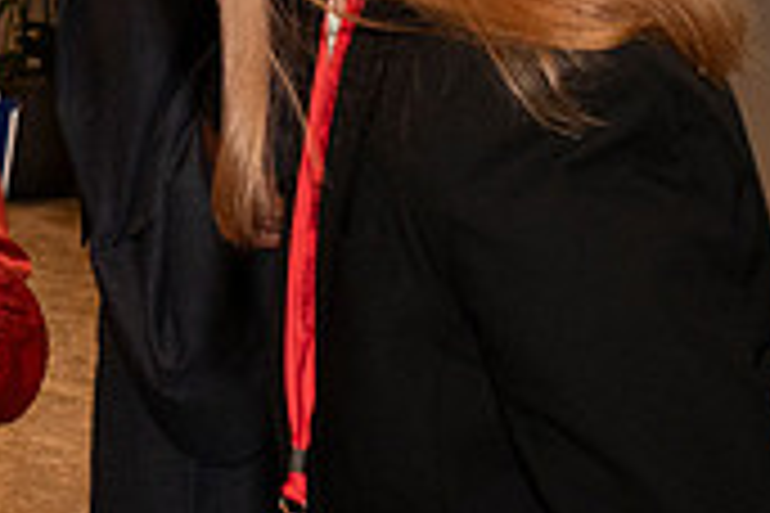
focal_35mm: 153
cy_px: -119
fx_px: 3272
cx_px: -270
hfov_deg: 12.9
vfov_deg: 8.9
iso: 2000
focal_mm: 30
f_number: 10
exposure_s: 1/60
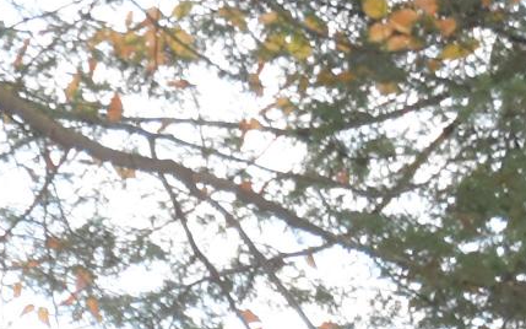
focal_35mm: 214
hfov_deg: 9.6
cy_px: 1199
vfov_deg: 5.5
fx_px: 3067
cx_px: -237
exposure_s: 1/60
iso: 800
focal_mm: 20
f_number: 6.3
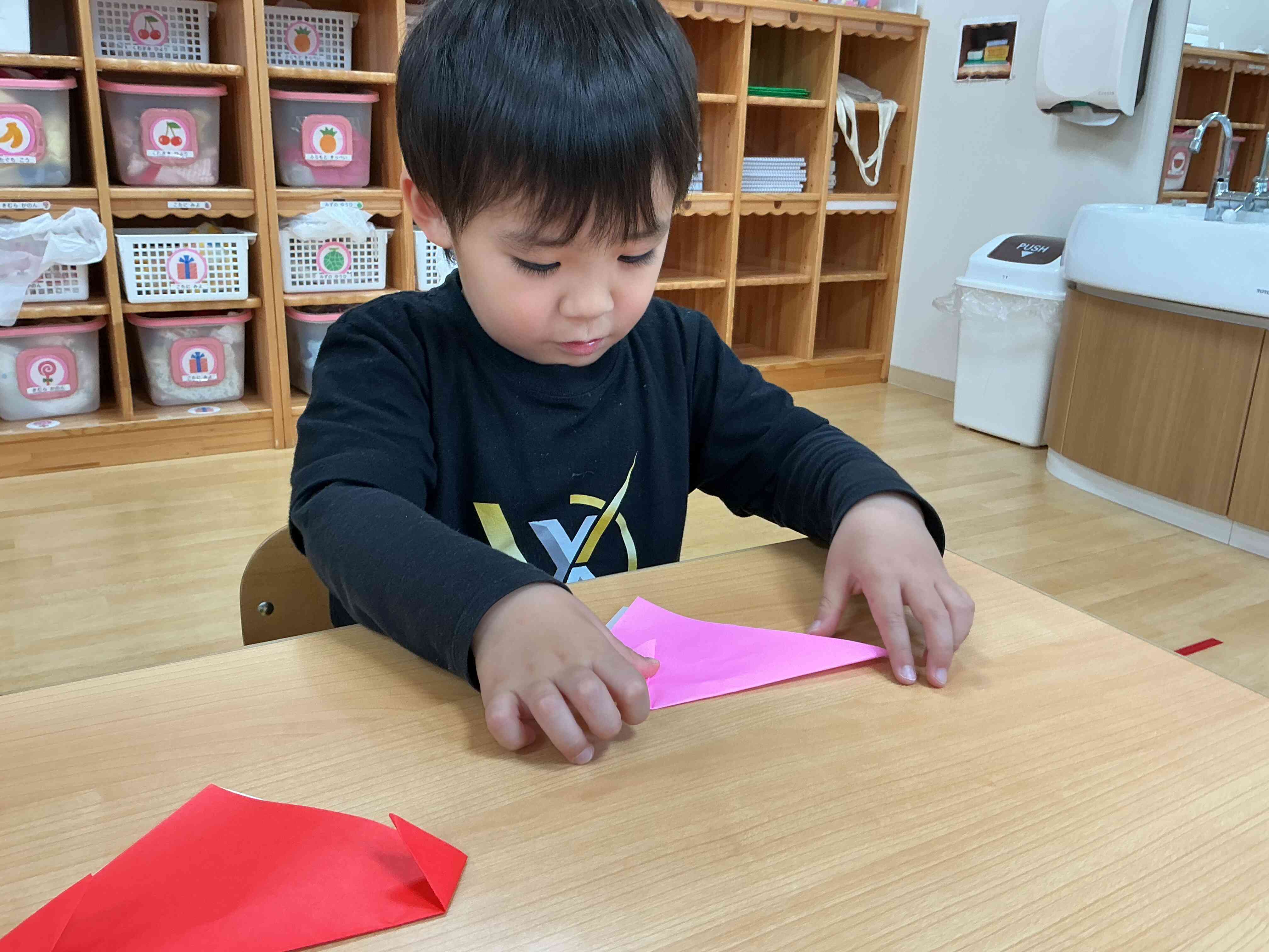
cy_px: 476
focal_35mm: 29
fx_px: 1063
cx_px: 634
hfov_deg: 61.7
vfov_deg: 48.2
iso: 40
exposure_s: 1/60
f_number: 1.8
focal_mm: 3
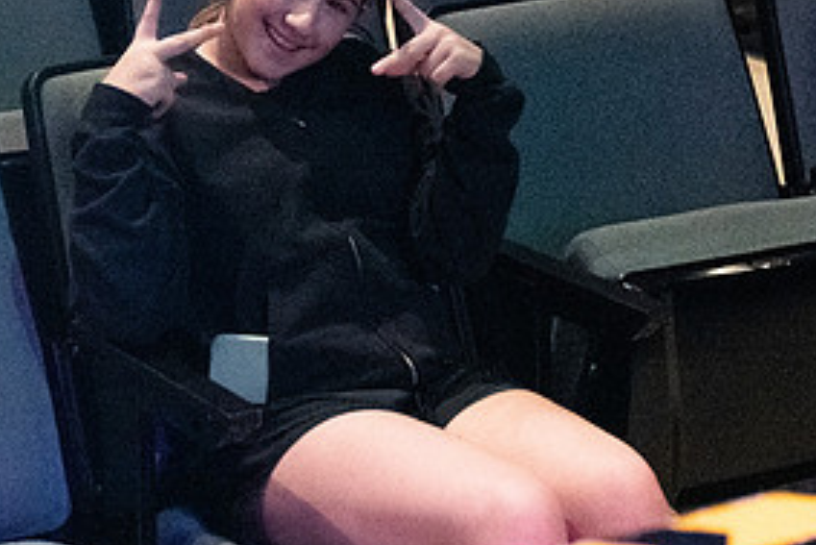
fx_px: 2767
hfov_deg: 16.6
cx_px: 129
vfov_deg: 11.1
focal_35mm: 122
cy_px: 3
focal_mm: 35
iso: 2000
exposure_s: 1/500
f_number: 3.2
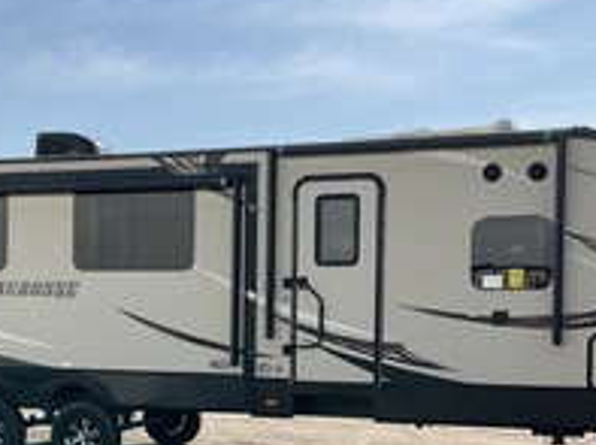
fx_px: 1014
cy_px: 360
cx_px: 221
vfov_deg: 24.3
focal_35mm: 59
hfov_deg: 32.6
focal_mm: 3
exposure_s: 1/2667
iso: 25
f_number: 1.8
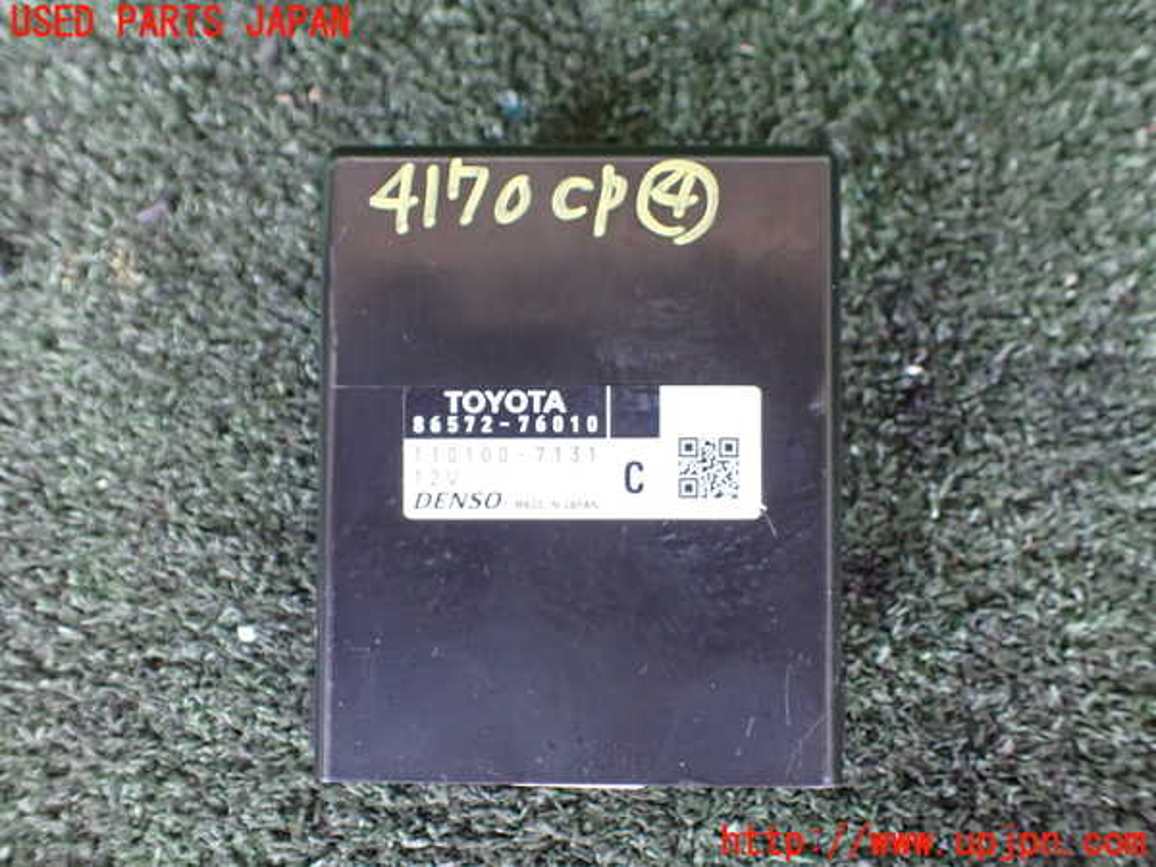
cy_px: 434
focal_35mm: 30
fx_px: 1002
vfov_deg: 46.8
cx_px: 578
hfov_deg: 60.0
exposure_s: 1/100
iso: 800
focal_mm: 5.4
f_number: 2.3
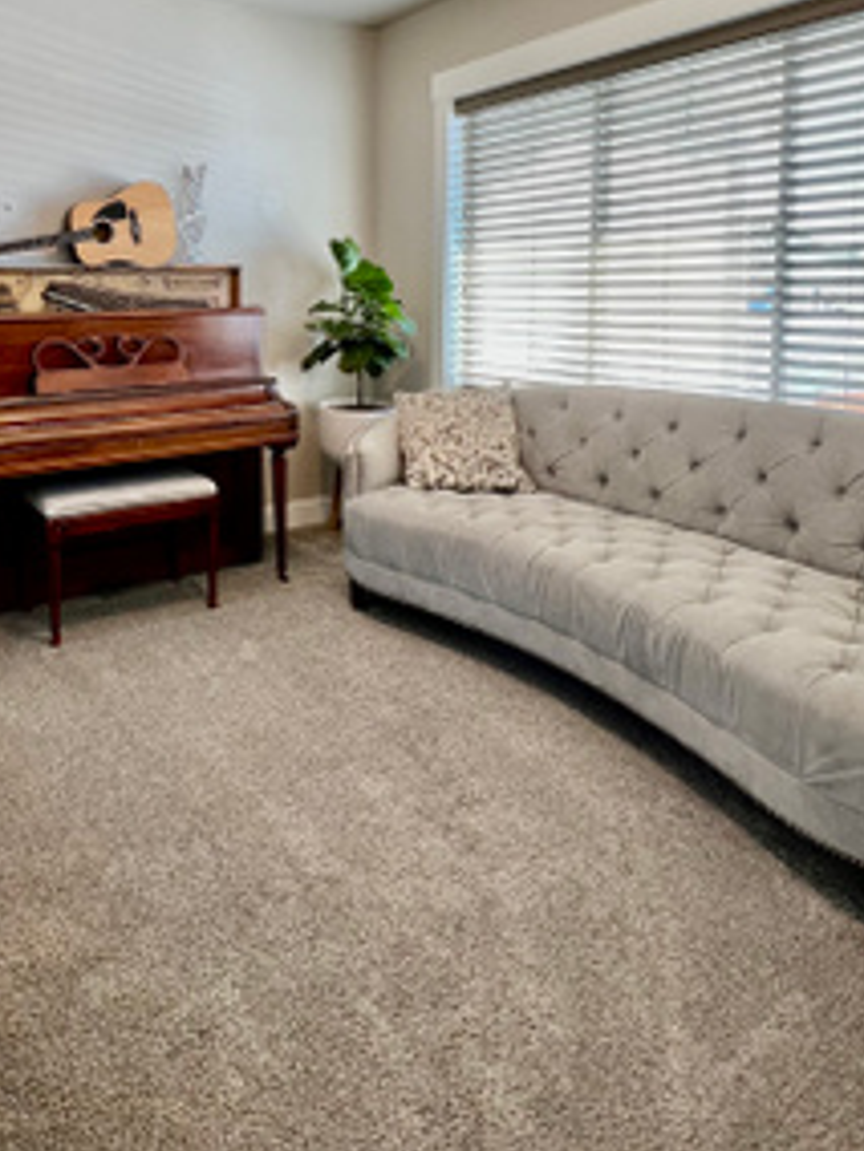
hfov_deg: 56.8
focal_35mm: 22
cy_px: 340
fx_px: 732
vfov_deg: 72.9
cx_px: 178
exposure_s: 1/120
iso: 100
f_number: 1.8
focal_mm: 1.57
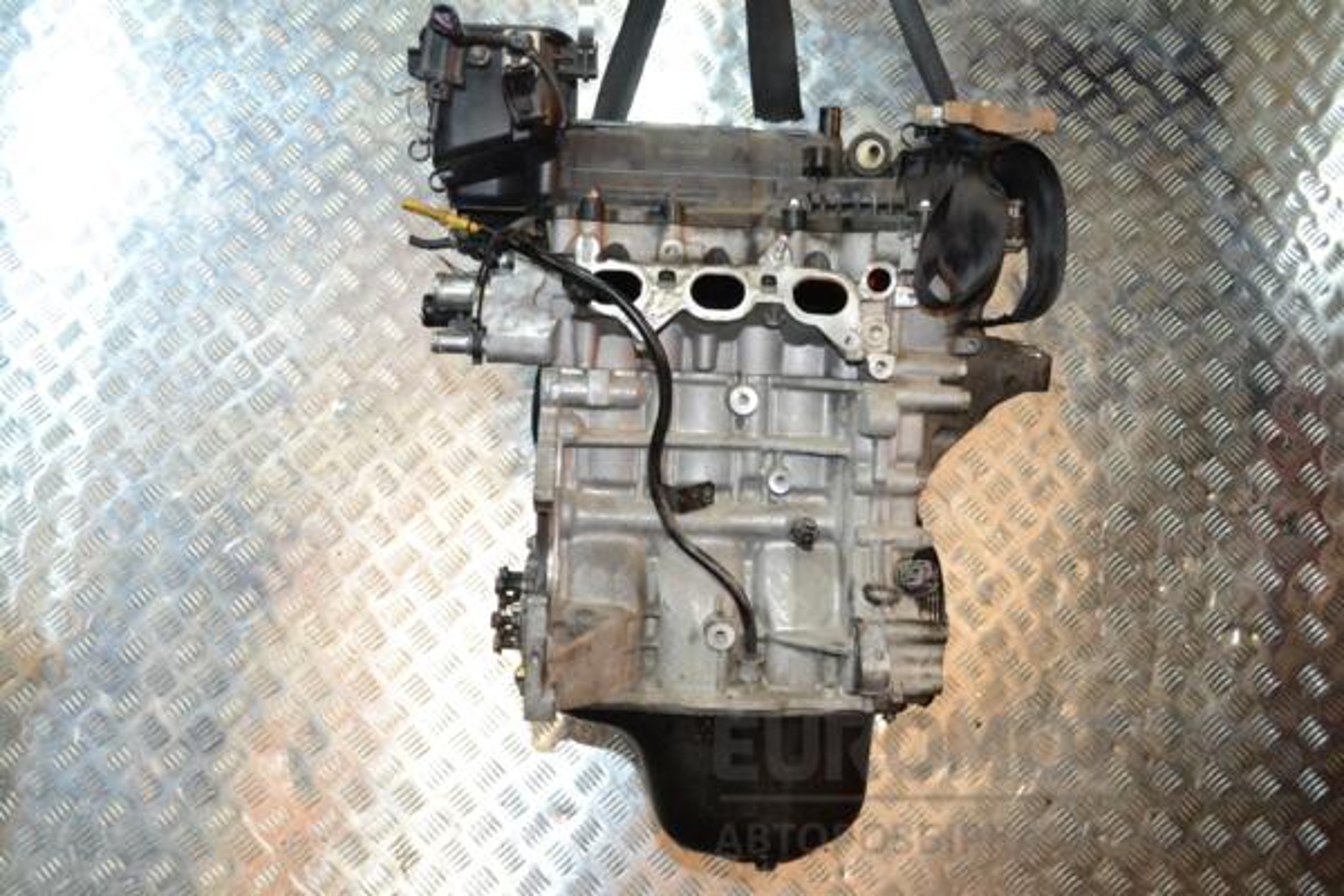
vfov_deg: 36.9
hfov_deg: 53.1
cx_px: 672
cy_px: 448
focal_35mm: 36
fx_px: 1344
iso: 1250
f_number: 5
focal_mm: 24
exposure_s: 1/60
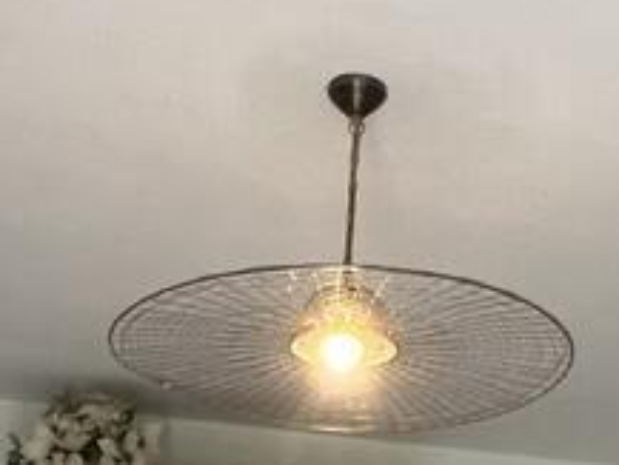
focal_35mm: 72
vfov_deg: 16.3
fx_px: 1288
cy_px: 899
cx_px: 365
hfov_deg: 27.0
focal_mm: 1.57
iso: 320
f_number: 1.8
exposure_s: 1/60
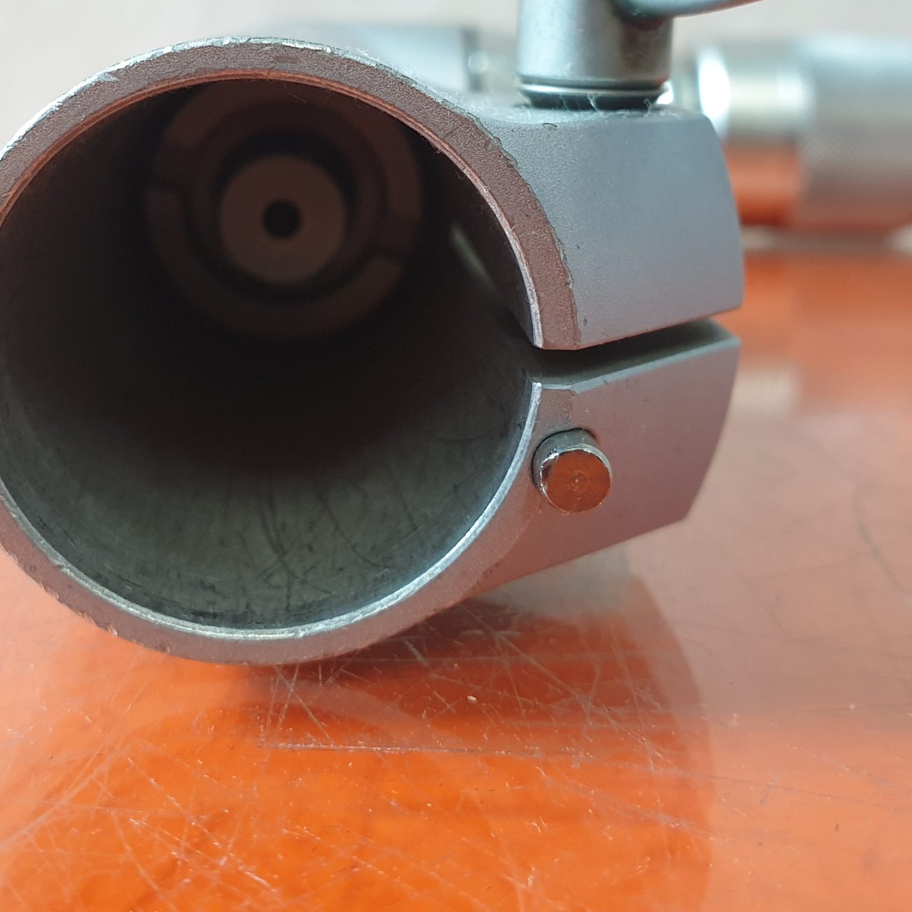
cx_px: 334
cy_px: 263
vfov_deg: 37.7
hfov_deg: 38.1
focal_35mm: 44
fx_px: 1312
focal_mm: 4.3
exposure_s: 1/25
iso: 320
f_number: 2.4
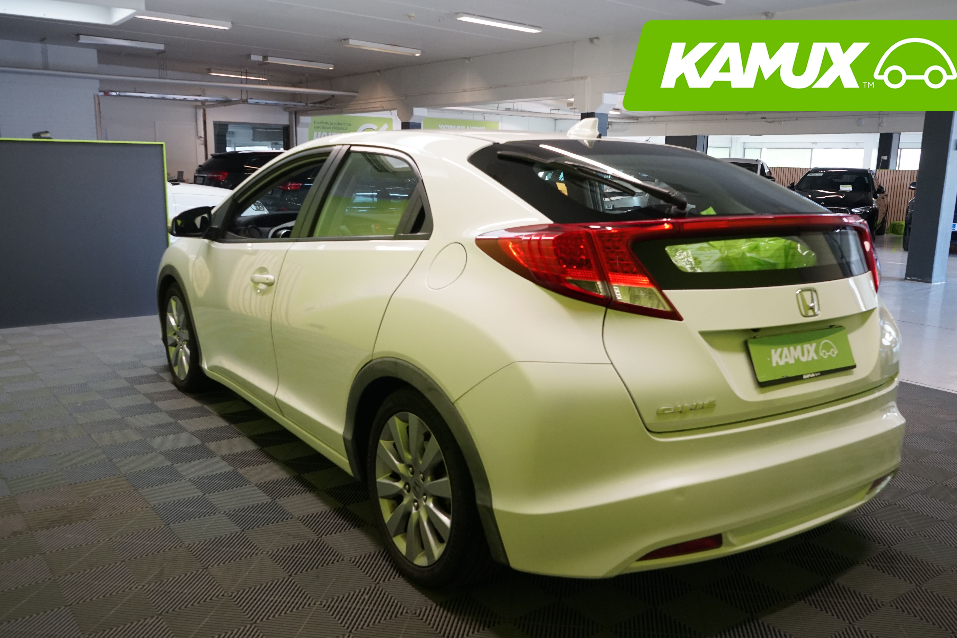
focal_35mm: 31
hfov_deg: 60.3
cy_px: 339
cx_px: 490
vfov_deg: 42.3
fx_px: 824
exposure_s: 1/30
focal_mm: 28
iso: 1600
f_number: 7.1
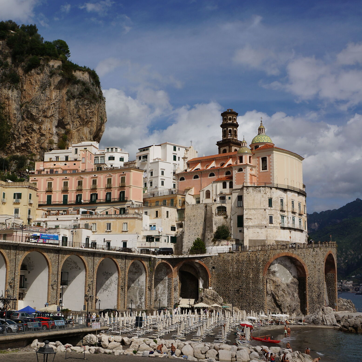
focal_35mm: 47
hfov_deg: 35.8
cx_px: 131
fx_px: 556
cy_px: 184
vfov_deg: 36.1
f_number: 13
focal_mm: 24
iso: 100
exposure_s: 1/125
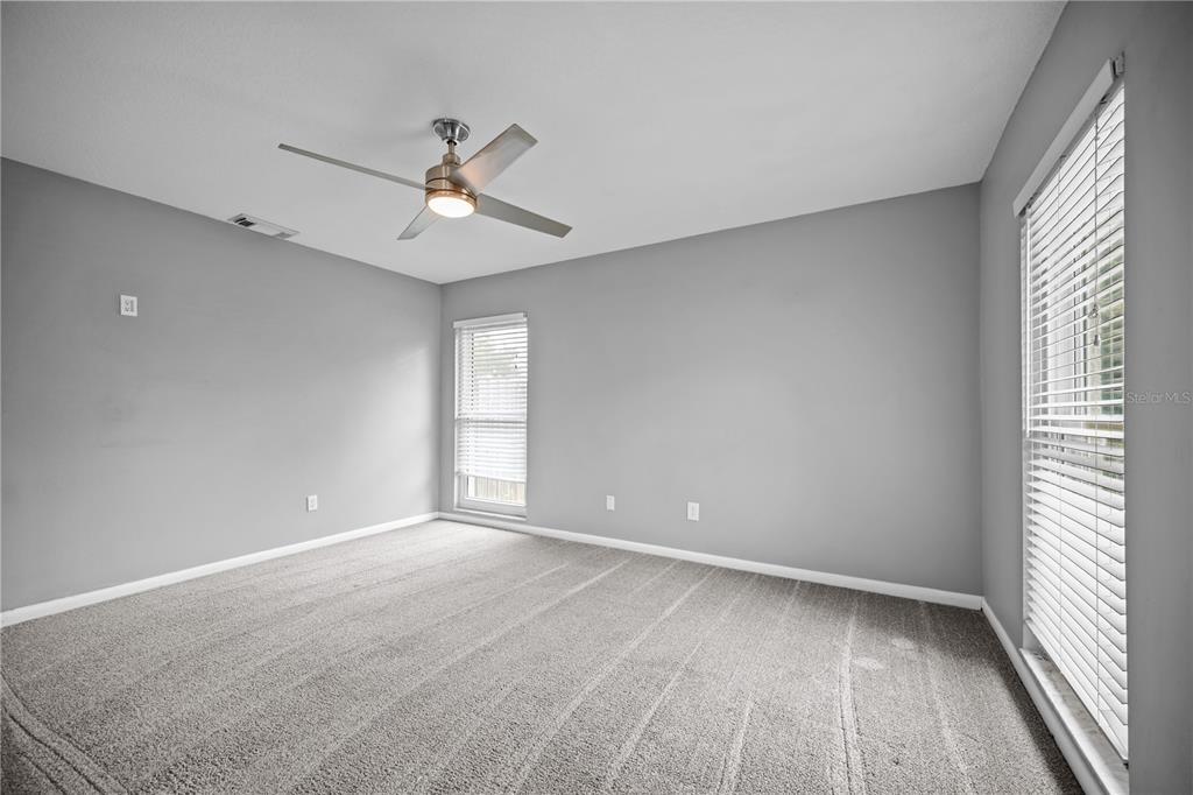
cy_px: 398
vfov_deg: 81.2
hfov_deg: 104.3
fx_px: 464
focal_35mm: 14
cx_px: 596
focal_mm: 14
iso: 100
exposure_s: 1/2.5
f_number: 4
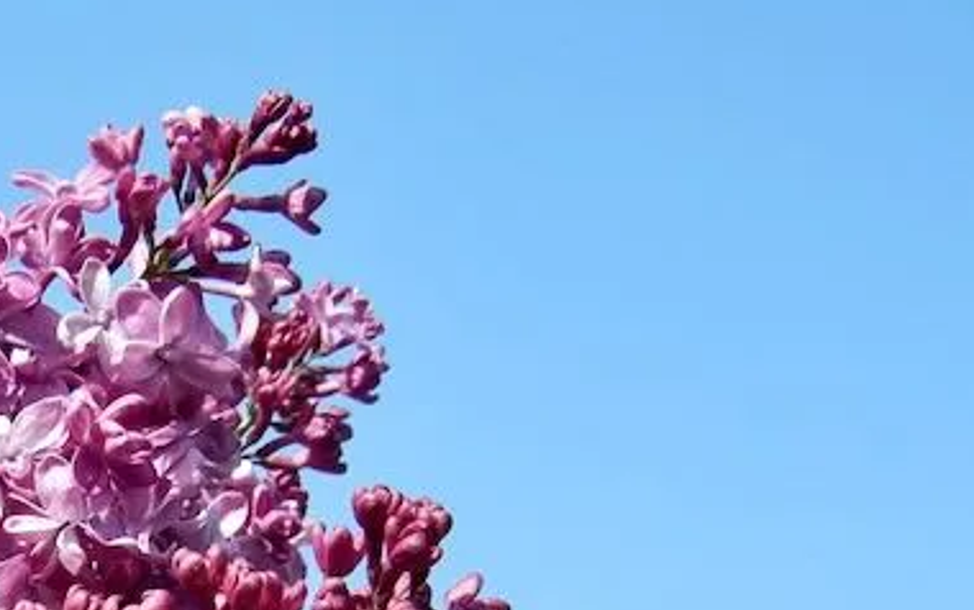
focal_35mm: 97
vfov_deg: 13.0
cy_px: 836
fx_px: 2576
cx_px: -77
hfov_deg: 20.5
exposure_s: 1/266
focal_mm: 6.2
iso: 160
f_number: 7.2
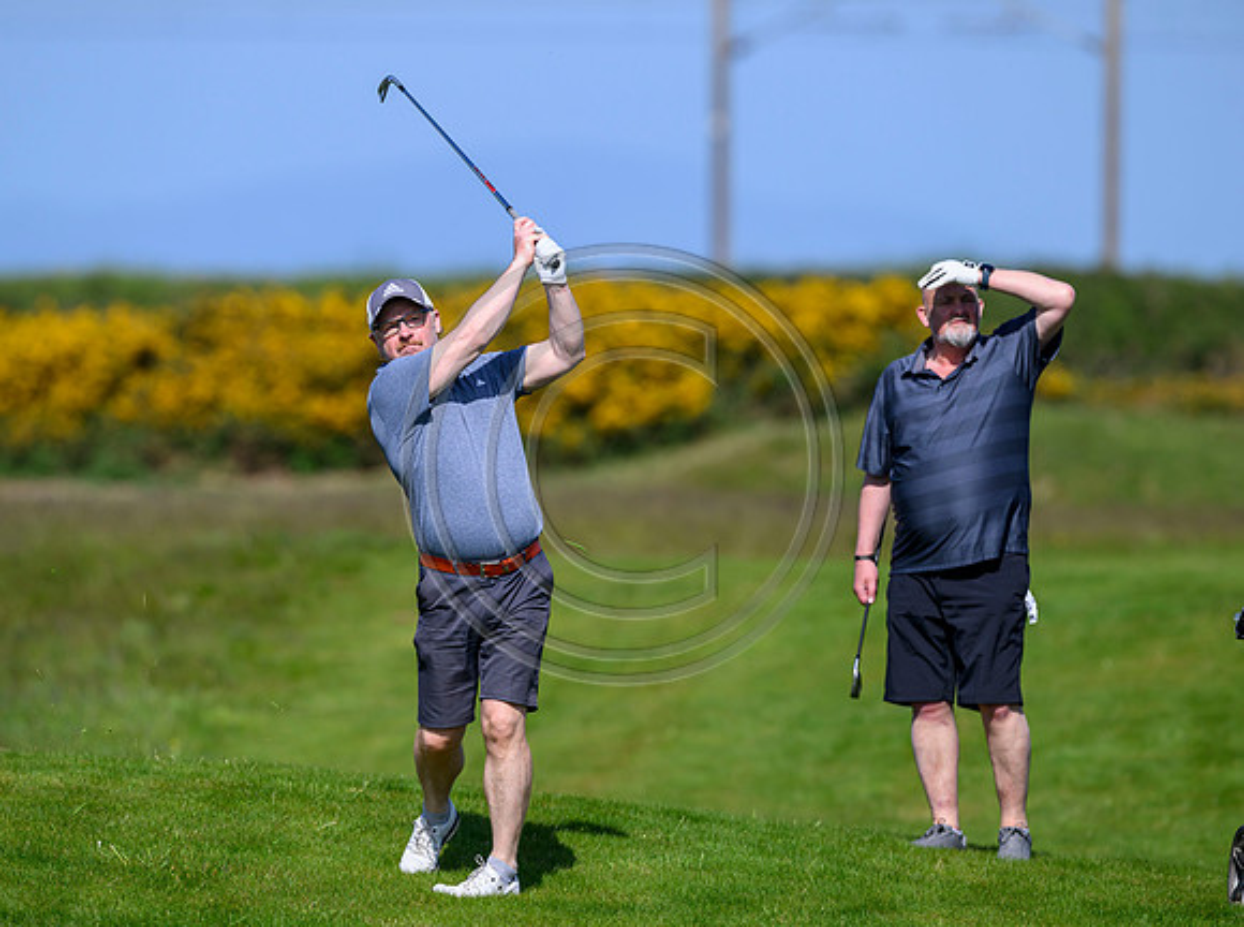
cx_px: 549
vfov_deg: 3.4
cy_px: 464
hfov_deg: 4.6
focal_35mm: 431
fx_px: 15449
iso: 500
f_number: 4.5
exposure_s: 1/5000
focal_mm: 400
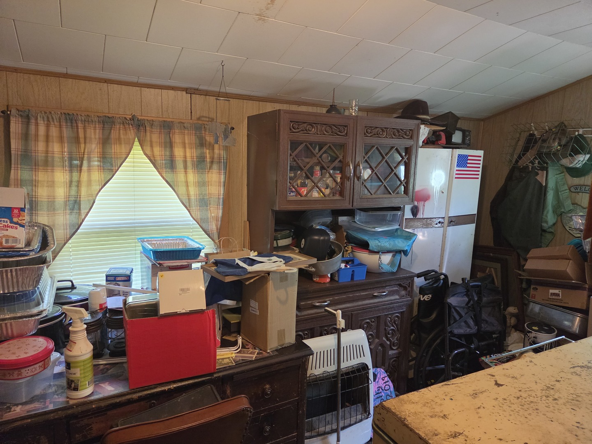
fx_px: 393
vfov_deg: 58.9
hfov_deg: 73.9
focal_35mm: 23
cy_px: 222
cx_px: 296
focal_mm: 5.4
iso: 800
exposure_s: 1/120
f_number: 1.8
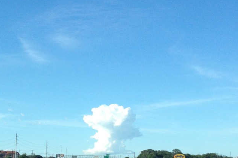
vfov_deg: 17.0
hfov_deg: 25.6
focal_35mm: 79
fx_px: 522
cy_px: 147
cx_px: 99
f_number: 2.4
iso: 50
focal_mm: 4.28
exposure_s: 1/1004
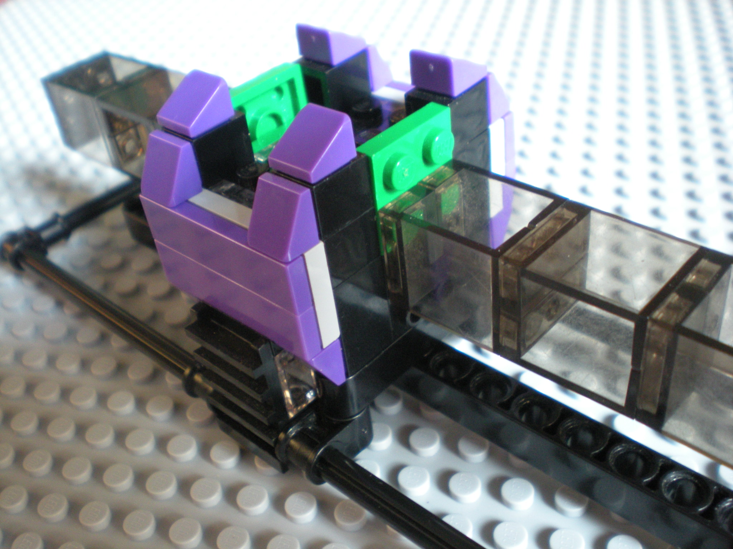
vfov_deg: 37.7
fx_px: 805
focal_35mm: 38
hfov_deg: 49.0
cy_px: 274
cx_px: 366
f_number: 3.1
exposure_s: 1/8
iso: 267
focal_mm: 6.3
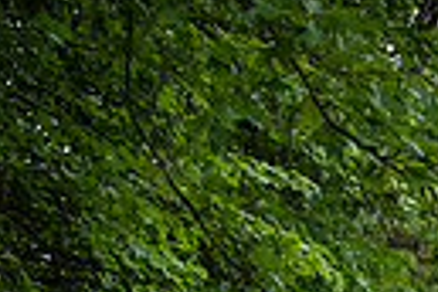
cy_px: 710
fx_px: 2263
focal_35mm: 186
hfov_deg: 10.8
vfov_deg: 7.0
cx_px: 593
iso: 400
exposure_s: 1/320
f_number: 5
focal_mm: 32
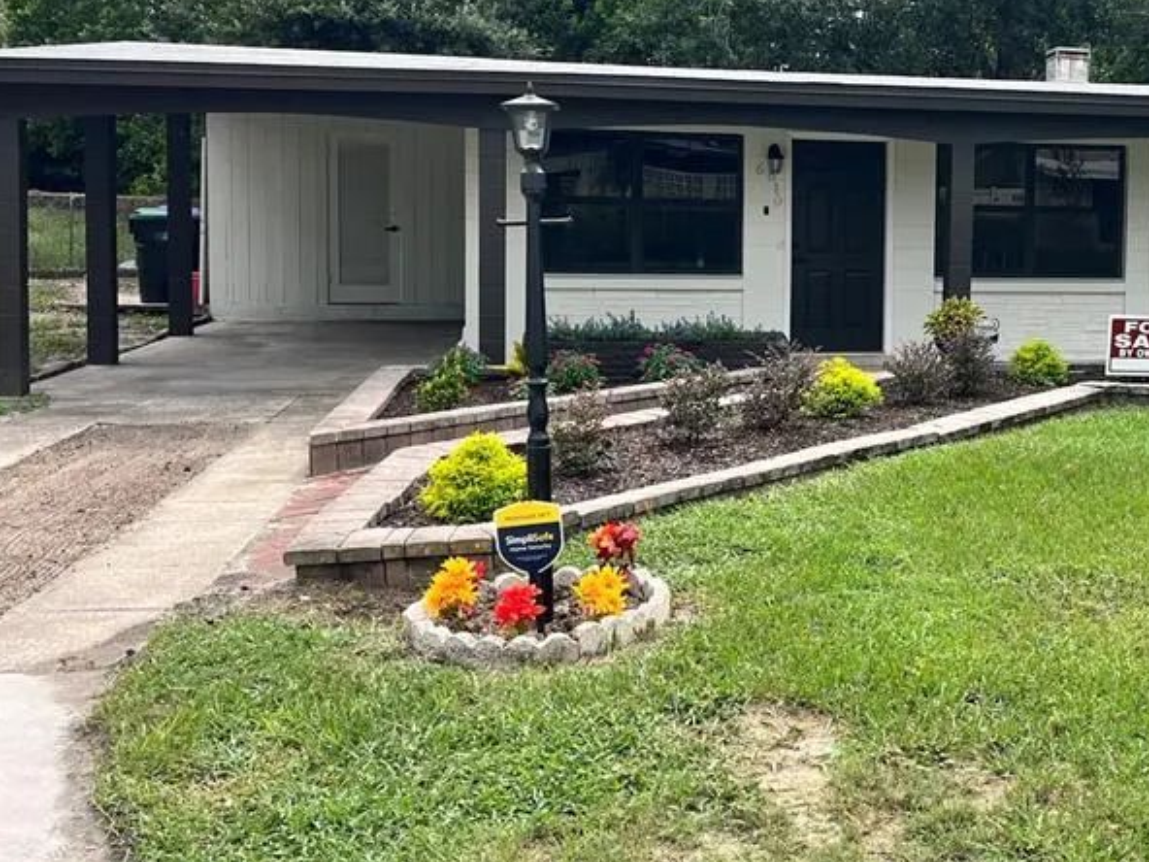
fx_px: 1494
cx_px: 893
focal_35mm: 45
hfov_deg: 40.6
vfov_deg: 32.0
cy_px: 299
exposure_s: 1/1294
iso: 50
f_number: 1.6
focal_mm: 5.1
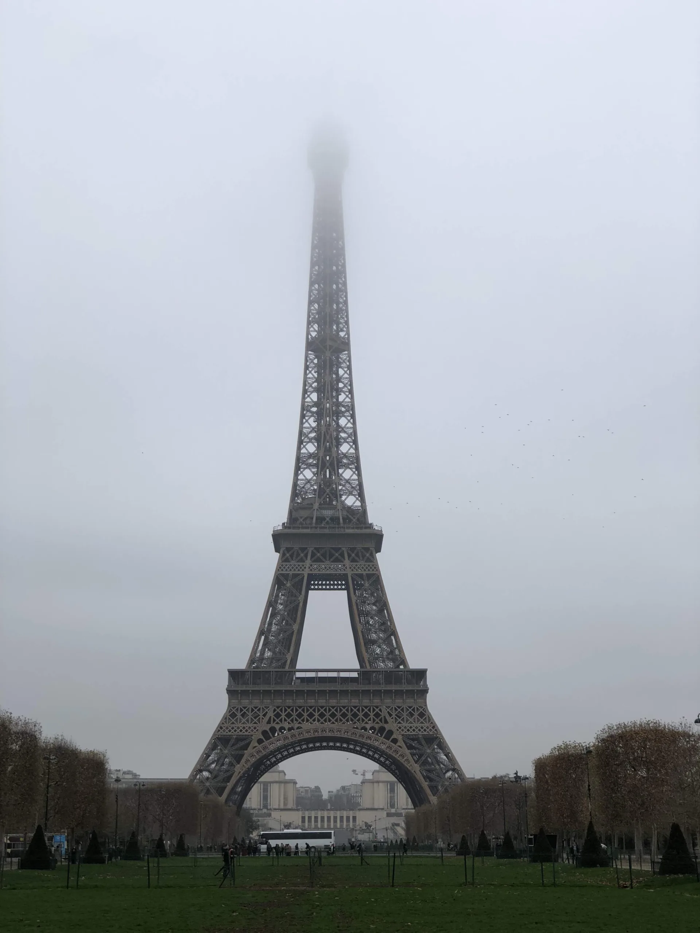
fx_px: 1537
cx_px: 350
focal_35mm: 57
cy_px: 466
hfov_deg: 25.7
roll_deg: +0.4
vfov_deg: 33.8
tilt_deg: +14.4
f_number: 2.8
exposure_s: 1/120
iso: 25
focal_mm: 6.6
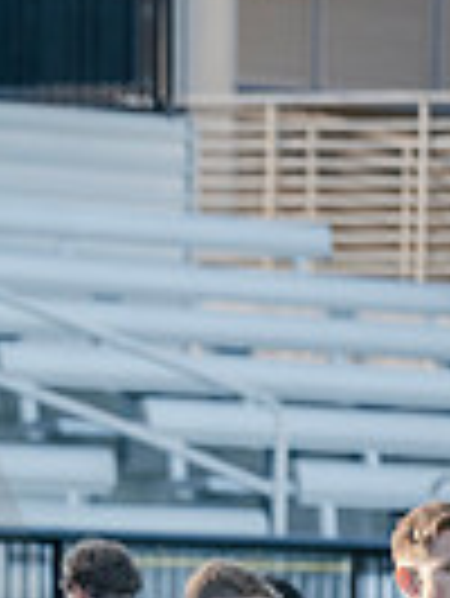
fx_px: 11231
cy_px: 803
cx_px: -724
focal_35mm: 649
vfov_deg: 3.0
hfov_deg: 2.3
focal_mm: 155
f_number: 4
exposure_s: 1/1600
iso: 1250
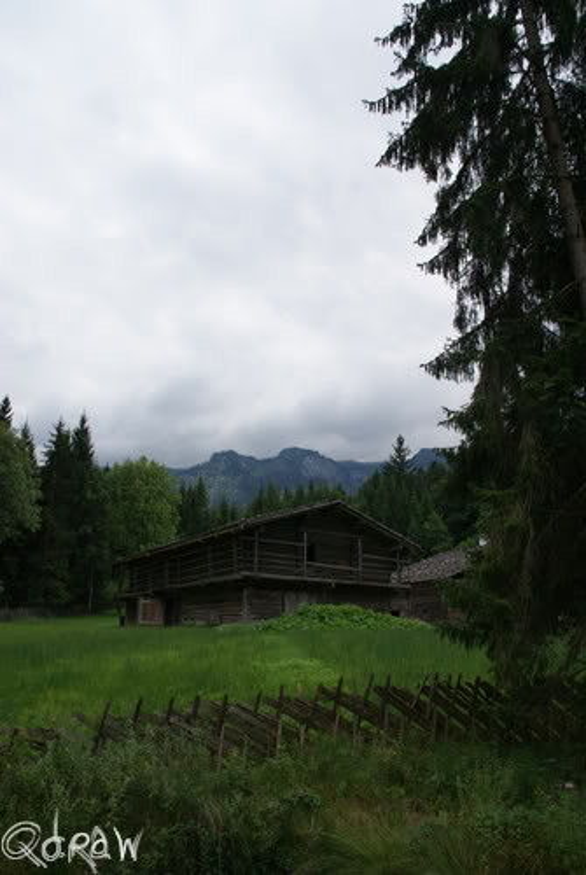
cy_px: 438
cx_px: 293
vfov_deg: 67.3
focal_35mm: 27
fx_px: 657
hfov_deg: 48.1
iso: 100
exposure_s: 1/250
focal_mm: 18
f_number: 10
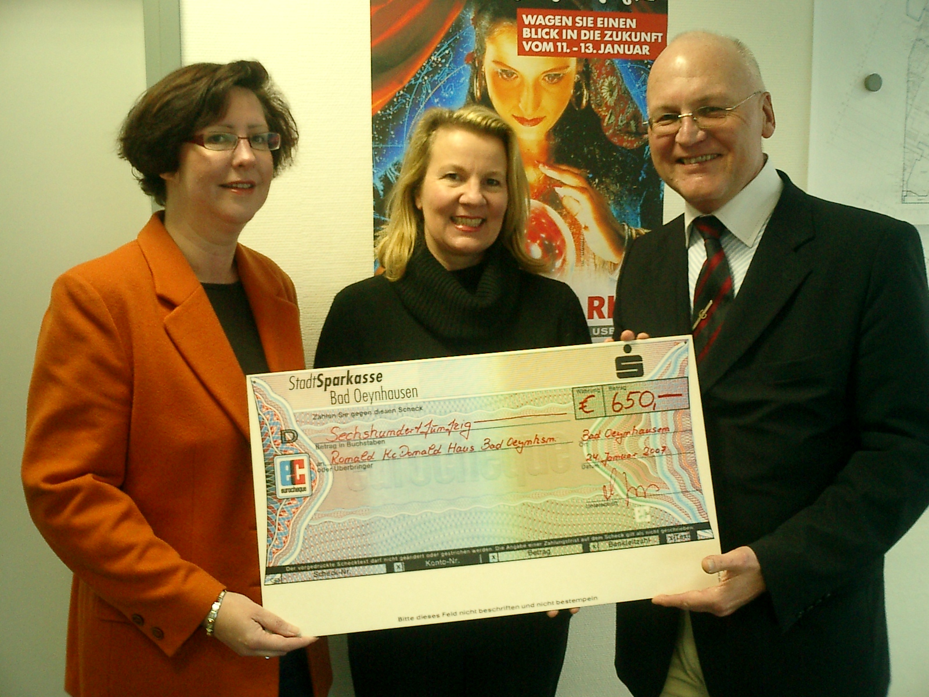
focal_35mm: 36
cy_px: 348
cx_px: 464
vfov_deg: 39.7
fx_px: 966
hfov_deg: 51.4
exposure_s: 1/20
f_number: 3.2
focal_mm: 7.5
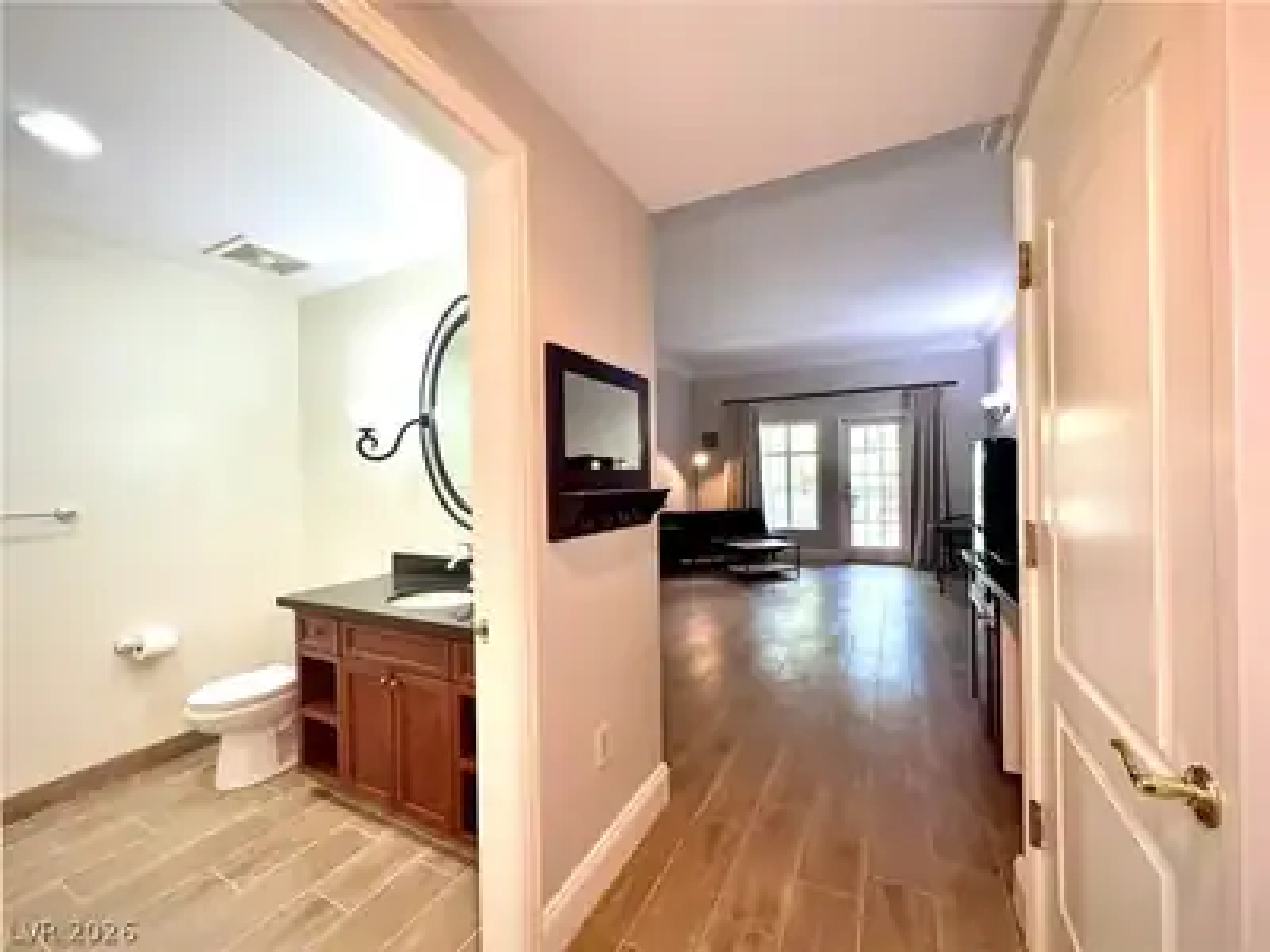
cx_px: 635
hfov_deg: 102.1
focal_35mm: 14
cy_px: 476
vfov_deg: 85.7
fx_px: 514
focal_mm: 2.22
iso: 320
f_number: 2.2
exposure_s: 1/120
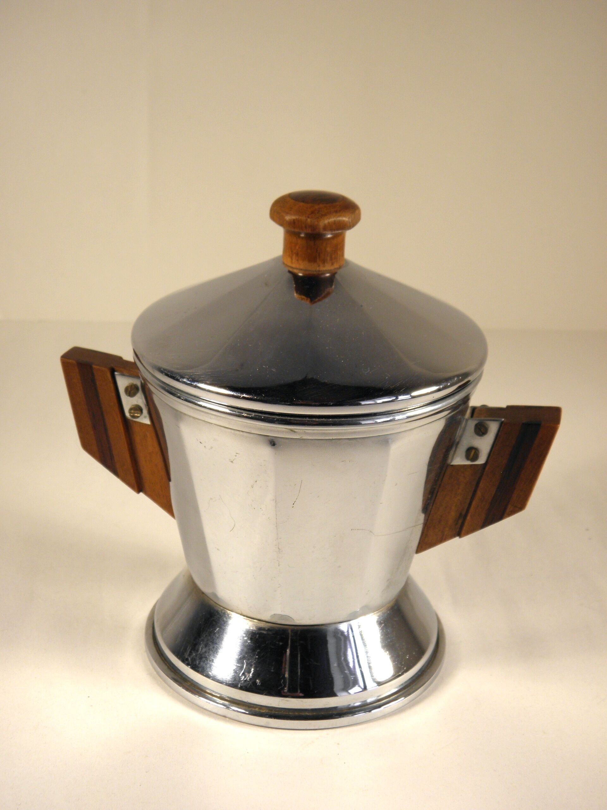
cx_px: 304
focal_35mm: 54
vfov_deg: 35.5
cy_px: 405
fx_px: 1263
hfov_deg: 27.0
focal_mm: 9.7
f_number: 4.1
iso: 100
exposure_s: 1/80
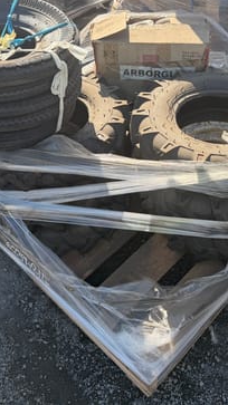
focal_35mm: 36
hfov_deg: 32.7
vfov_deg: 55.3
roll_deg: +1.8
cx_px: 133
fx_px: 387
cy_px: 197
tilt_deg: -41.7
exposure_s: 1/1553
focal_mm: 6.76
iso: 80
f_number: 1.78
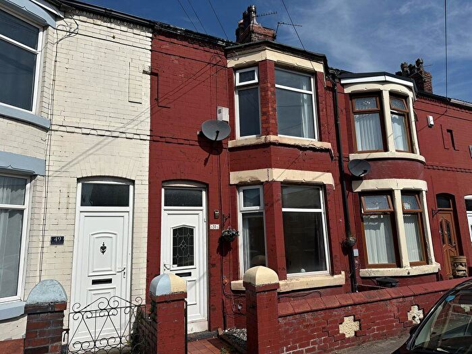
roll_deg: +2.0
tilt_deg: +9.2
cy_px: 177
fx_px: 327
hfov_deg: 71.6
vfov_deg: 56.8
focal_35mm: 24
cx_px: 236
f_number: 1.78
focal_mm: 6.86
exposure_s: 1/12048
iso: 80
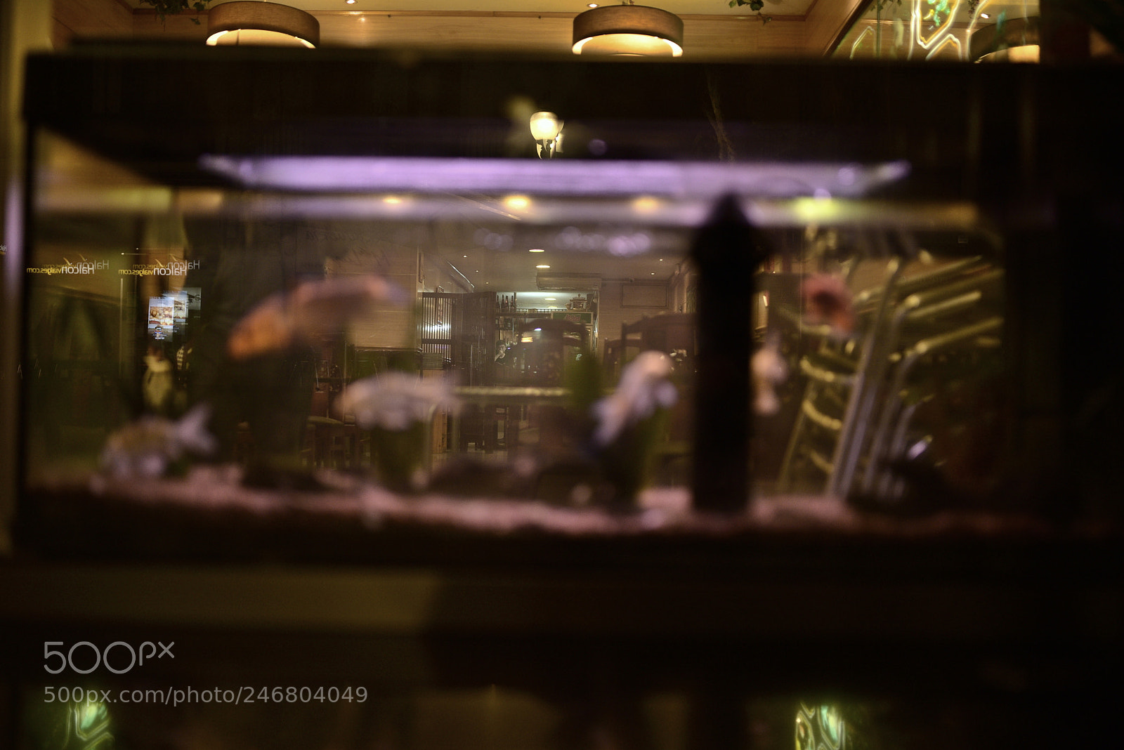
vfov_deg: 37.9
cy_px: 375
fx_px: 1093
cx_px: 562
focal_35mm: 35
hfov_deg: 54.4
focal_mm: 35
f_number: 1.4
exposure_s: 1/160
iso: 320
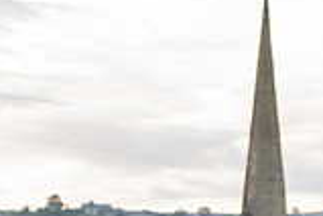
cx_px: 139
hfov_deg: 5.7
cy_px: 438
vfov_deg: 3.7
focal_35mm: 363
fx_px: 3257
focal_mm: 76
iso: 2000
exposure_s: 1/800
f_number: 3.5
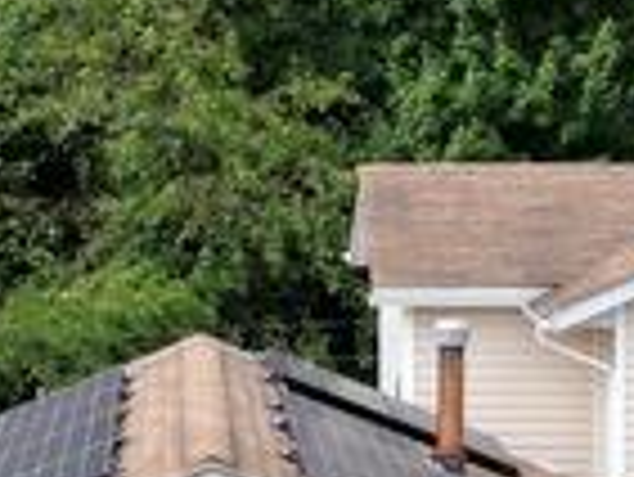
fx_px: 3190
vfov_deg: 8.5
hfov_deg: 11.1
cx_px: 769
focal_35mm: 174
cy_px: 360
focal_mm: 6.72
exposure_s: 1/1500
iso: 100
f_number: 1.7
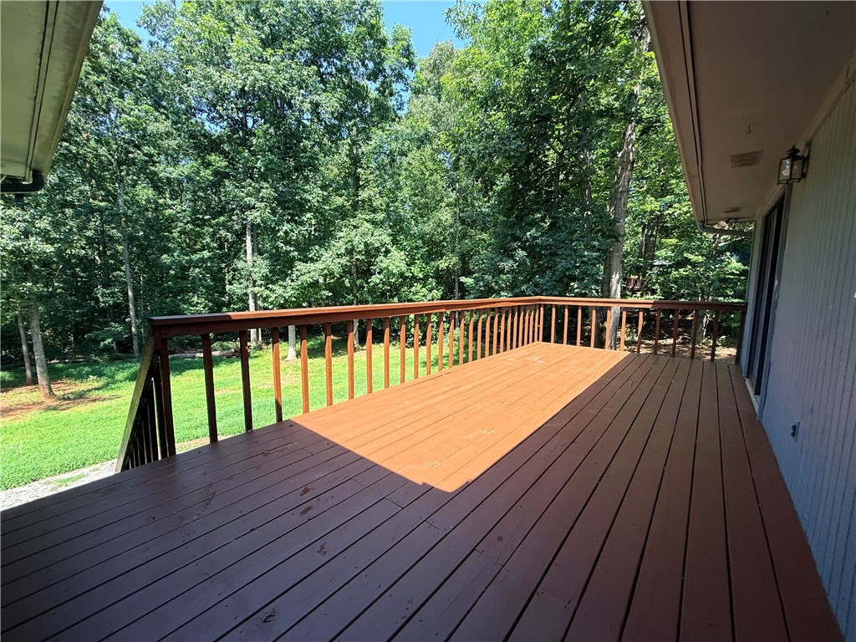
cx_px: 428
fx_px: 346
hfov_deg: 102.1
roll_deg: -0.6
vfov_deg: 85.7
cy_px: 321
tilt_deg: -5.9
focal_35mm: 14
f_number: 2.2
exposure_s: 1/442
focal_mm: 2.22
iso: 50
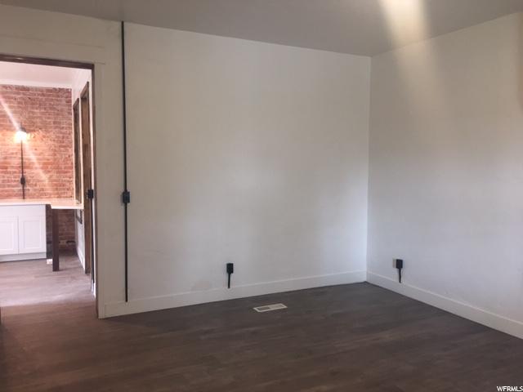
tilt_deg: -3.2
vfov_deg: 48.2
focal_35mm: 29
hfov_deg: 61.7
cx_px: 262
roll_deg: -0.1
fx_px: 438
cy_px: 196
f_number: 2.2
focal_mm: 4.15
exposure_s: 1/30
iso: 50
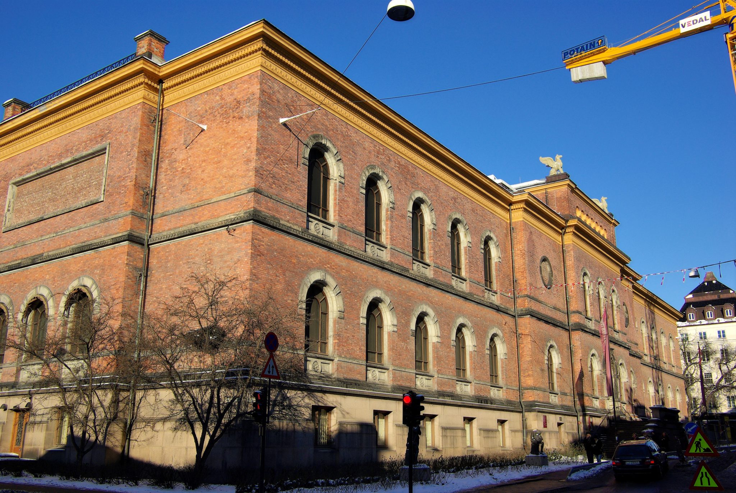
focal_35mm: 34
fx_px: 706
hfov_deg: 55.0
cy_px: 246
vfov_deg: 38.5
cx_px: 368
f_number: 8
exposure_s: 1/250
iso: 100
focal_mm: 23
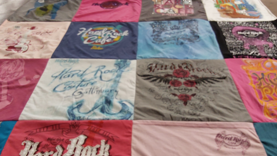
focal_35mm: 33
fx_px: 242
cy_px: 111
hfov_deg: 59.5
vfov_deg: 35.1
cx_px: 140
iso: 100
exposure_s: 1/60
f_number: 1.9
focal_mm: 2.91
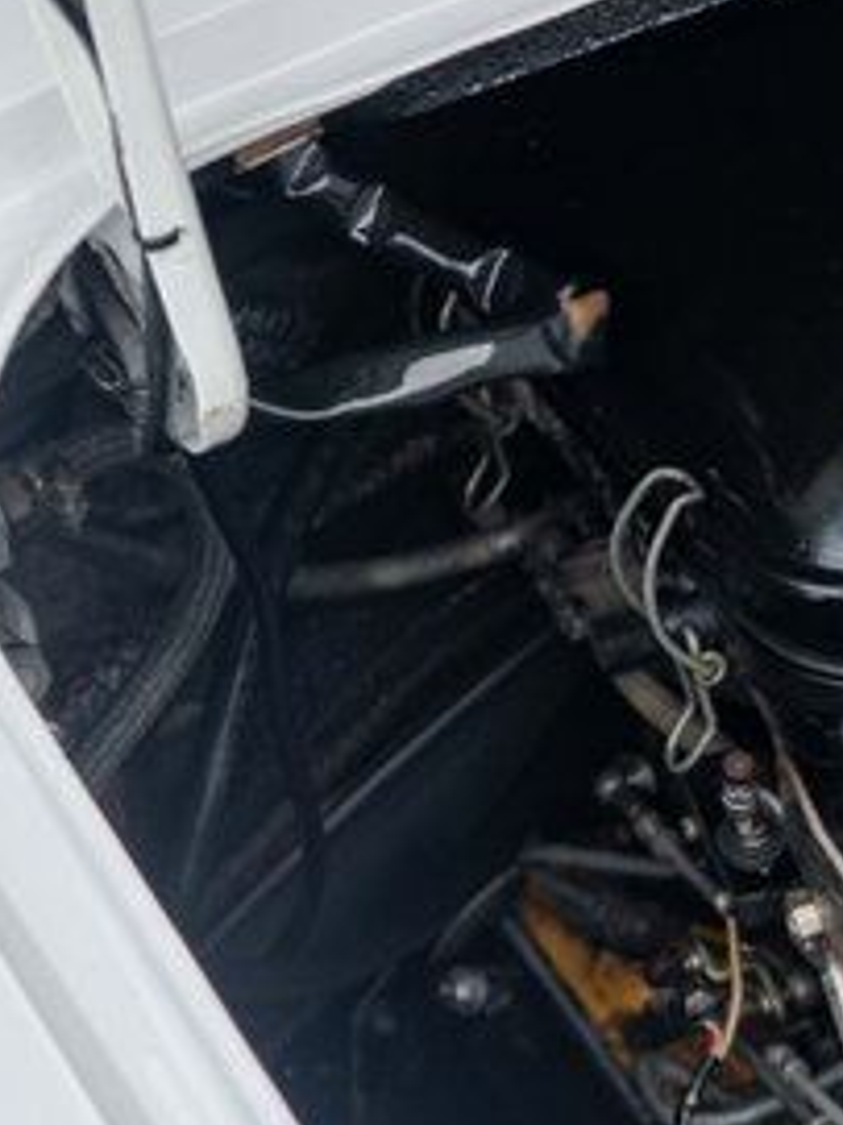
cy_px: 828
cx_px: 1752
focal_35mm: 131
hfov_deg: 10.3
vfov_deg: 15.0
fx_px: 4257
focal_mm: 36
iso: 50
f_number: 4
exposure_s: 1/50
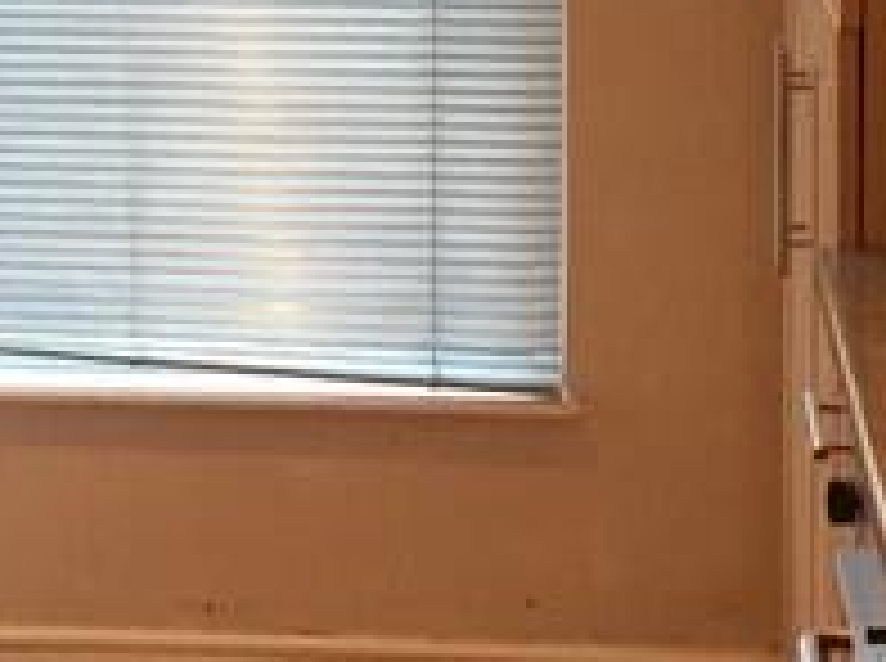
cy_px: 14
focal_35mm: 151
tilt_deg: -6.7
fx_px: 3858
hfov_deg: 12.8
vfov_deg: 9.7
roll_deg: +0.4
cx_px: -193
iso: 80
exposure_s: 1/33
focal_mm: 4.15
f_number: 2.2
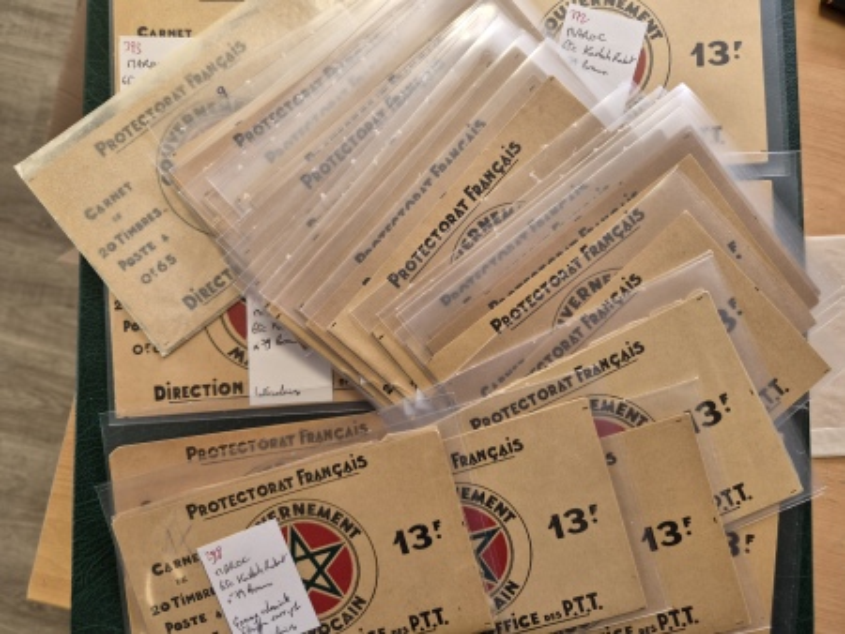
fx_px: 562
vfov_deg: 58.9
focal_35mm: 23
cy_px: 317
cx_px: 422
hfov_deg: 73.9
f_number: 1.8
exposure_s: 1/100
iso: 125
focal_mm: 5.4
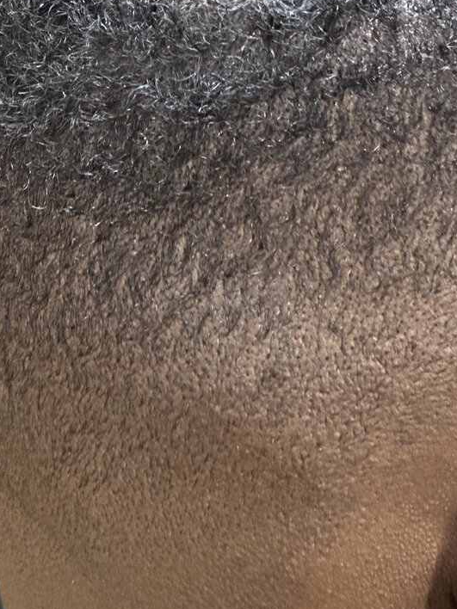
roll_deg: -4.6
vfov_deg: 11.3
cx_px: 444
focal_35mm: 174
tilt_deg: -15.3
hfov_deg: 8.5
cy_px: 538
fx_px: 3063
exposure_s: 1/30
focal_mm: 9
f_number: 2.8
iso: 400
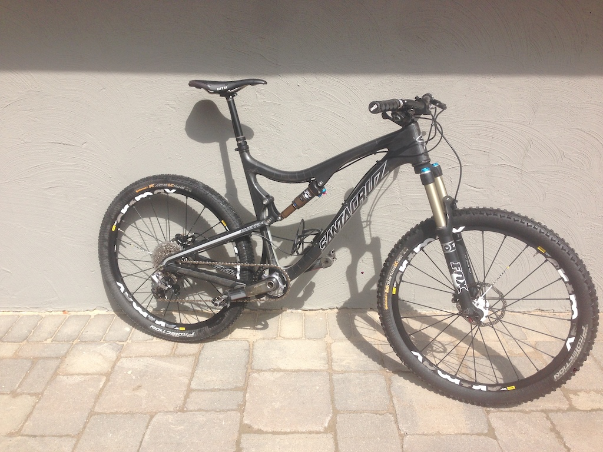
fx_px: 575
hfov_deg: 55.4
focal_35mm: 33
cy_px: 226
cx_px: 302
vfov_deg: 42.9
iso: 50
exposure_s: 1/1323
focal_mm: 4.12
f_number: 2.4
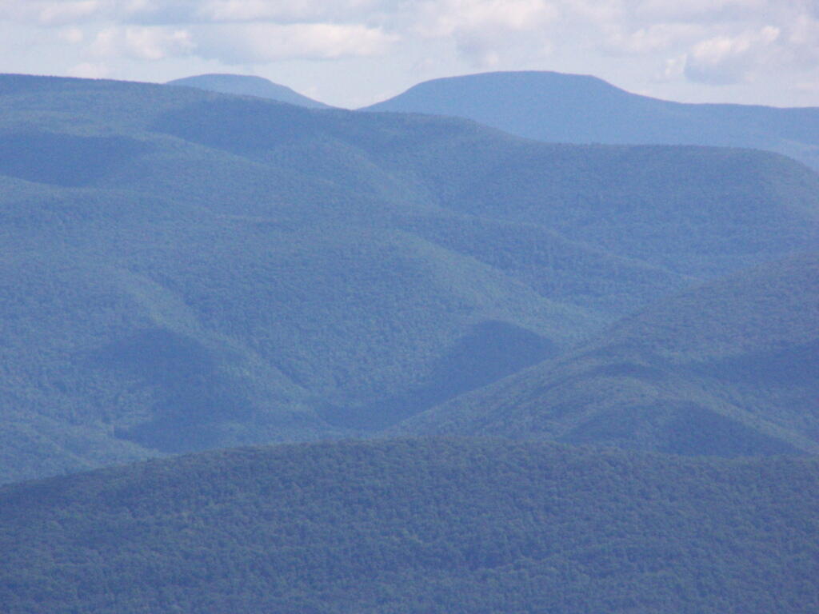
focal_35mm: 380
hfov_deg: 5.2
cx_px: 410
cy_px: 307
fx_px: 8991
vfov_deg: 3.9
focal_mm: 63
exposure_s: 1/1000
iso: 400
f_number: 7.1
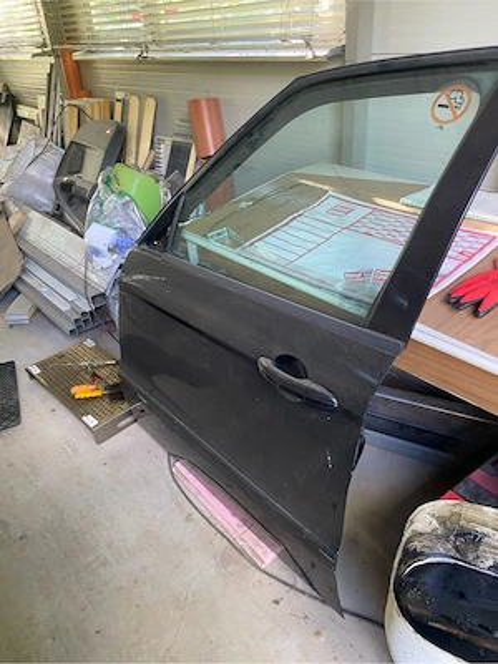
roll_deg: +4.1
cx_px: 249
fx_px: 499
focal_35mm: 26
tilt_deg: -32.1
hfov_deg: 53.1
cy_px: 332
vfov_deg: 67.3
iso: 125
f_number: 1.8
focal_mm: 4.25
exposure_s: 1/60
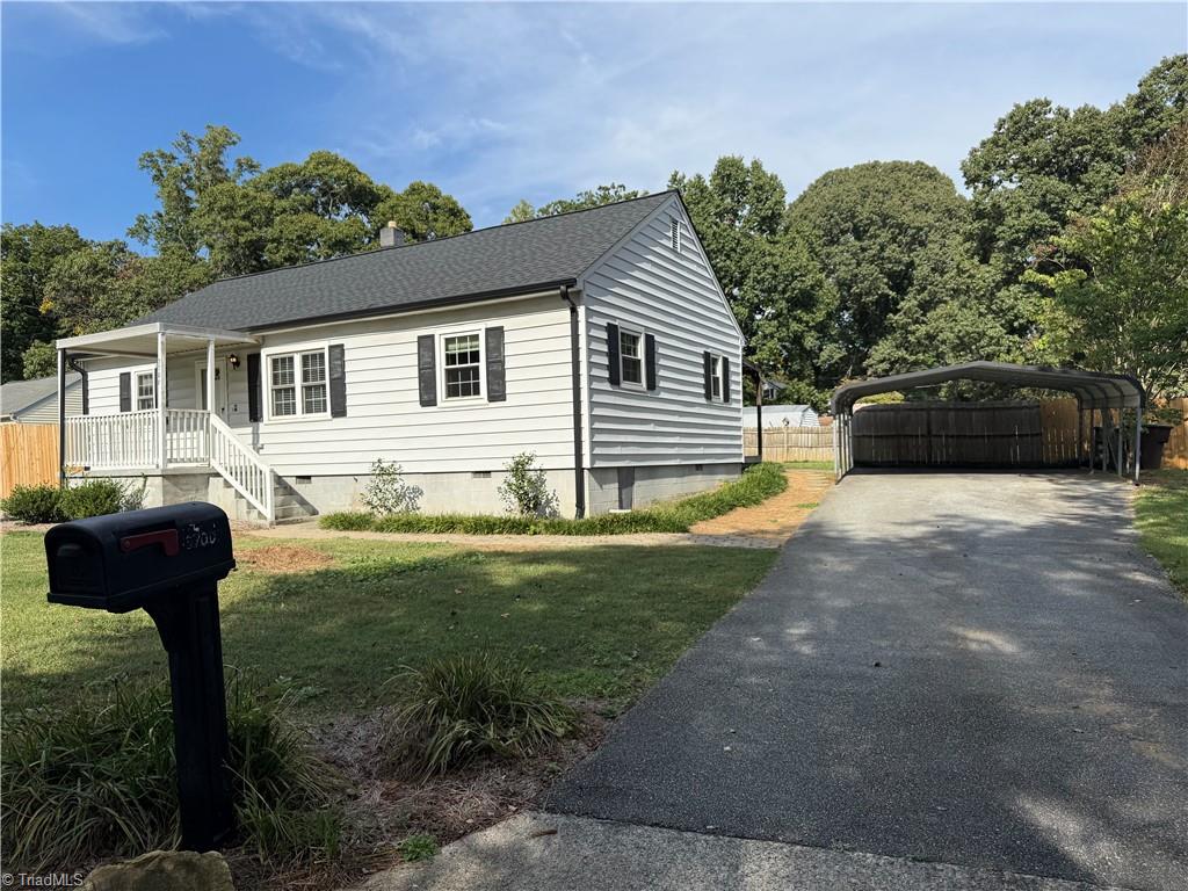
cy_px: 446
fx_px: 824
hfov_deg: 71.6
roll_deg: +1.6
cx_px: 594
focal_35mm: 24
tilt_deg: +1.3
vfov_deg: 56.8
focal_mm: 6.76
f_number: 1.78
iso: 80
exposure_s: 1/4673
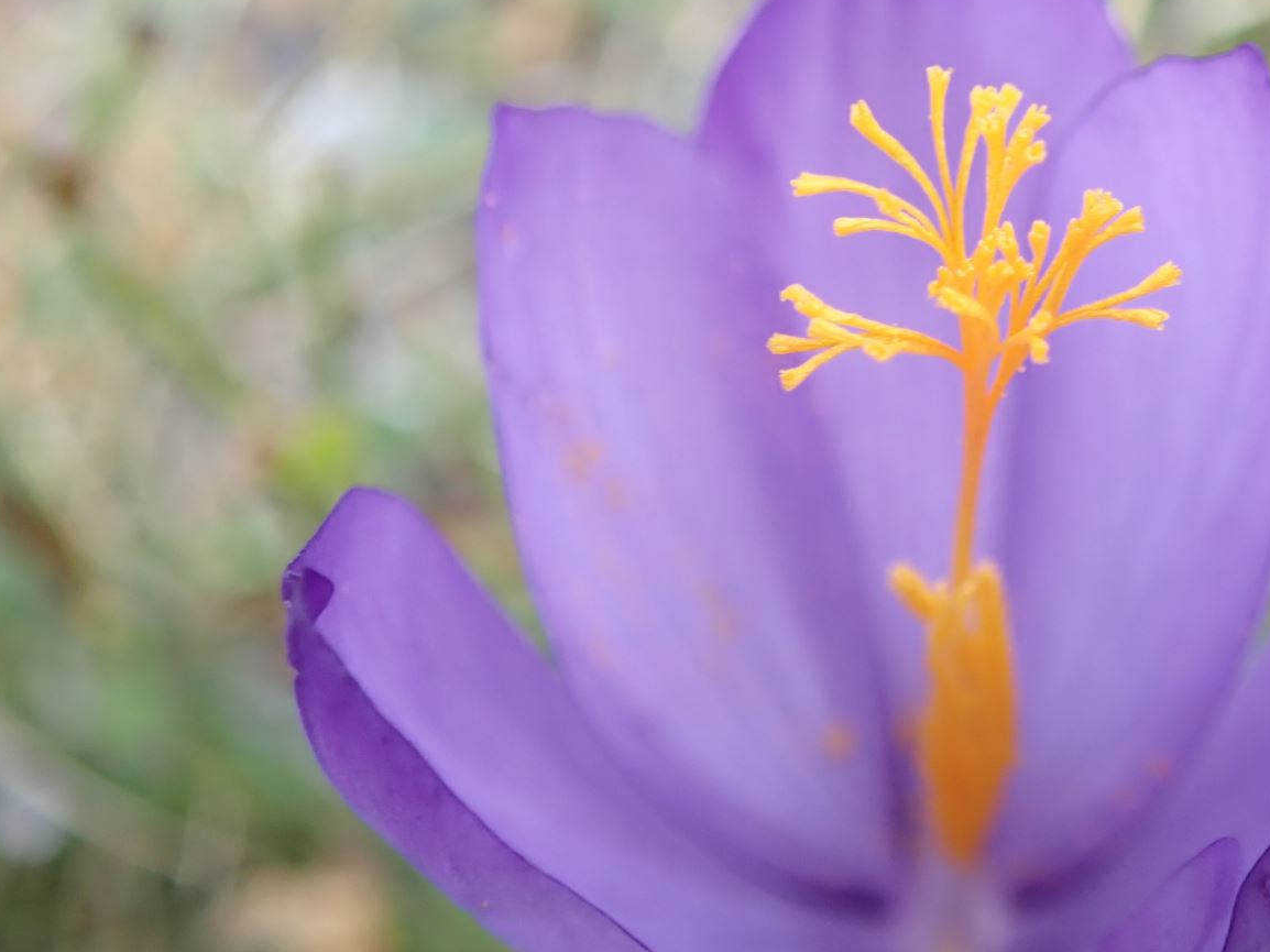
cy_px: 282
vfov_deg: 27.8
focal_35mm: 52
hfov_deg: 36.1
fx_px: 1907
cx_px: 930
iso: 125
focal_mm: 5.5
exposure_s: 1/125
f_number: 2.3
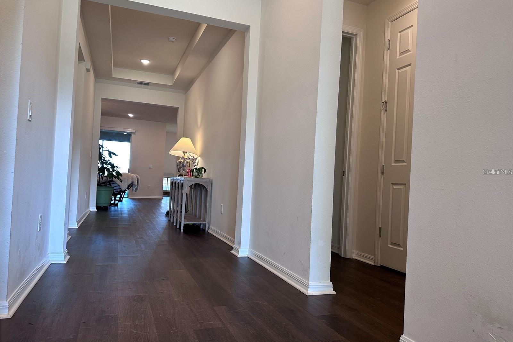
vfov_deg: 51.3
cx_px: 256
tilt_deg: +0.5
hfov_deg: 71.5
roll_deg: -3.3
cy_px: 172
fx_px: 356
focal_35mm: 25
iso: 125
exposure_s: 1/120
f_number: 1.78
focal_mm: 6.86
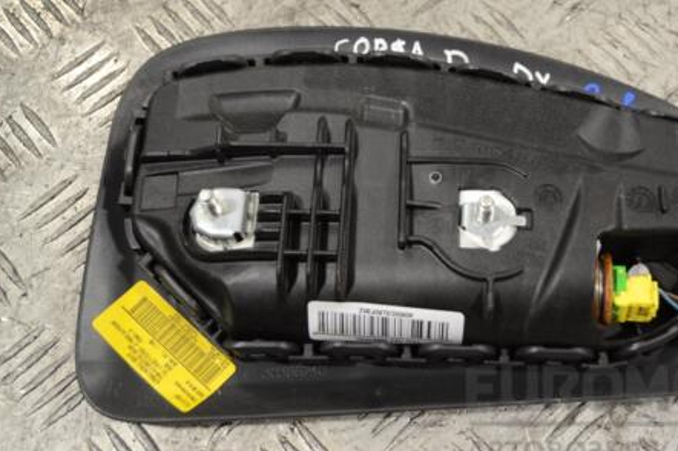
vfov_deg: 25.4
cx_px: 437
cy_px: 184
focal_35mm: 53
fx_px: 997
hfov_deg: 37.2
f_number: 4.2
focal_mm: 26
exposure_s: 1/30
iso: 125
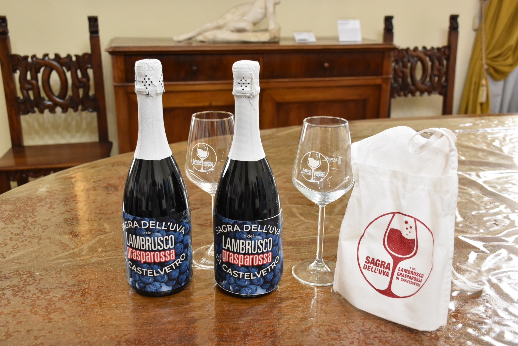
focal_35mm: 36
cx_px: 259
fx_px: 518
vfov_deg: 36.9
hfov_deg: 53.1
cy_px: 173
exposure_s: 1/50
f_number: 5.6
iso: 3200
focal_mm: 24
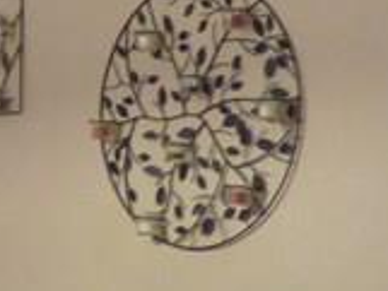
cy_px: 361
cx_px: -116
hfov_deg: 14.8
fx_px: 1425
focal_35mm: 127
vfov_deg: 11.4
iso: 400
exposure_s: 1/25
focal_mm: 3.58
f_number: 2.8
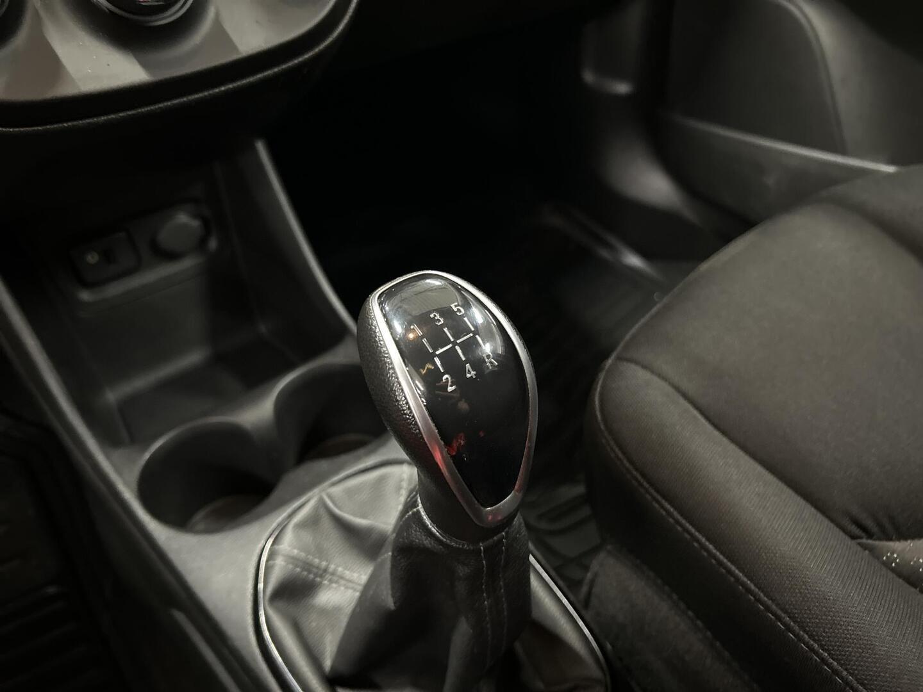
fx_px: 693
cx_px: 462
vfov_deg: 53.1
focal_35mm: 26
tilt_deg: -41.5
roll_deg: +1.5
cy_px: 346
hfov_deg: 67.3
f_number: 1.5
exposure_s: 1/26
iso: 1000
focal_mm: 5.7
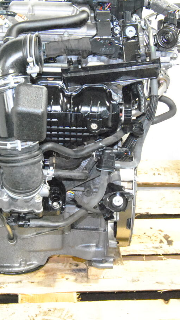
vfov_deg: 29.3
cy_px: 148
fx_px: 611
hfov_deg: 16.7
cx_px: 65
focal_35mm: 72
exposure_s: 1/60
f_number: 7.1
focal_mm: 26
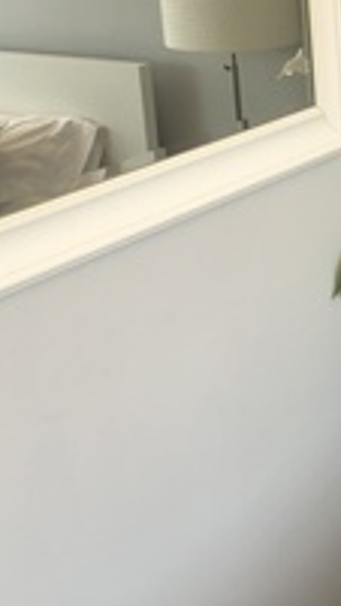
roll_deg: +5.4
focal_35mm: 76
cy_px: 151
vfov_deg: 27.5
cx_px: 324
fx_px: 1222
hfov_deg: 15.6
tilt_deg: -13.3
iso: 40
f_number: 1.8
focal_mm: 3.99
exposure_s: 1/120
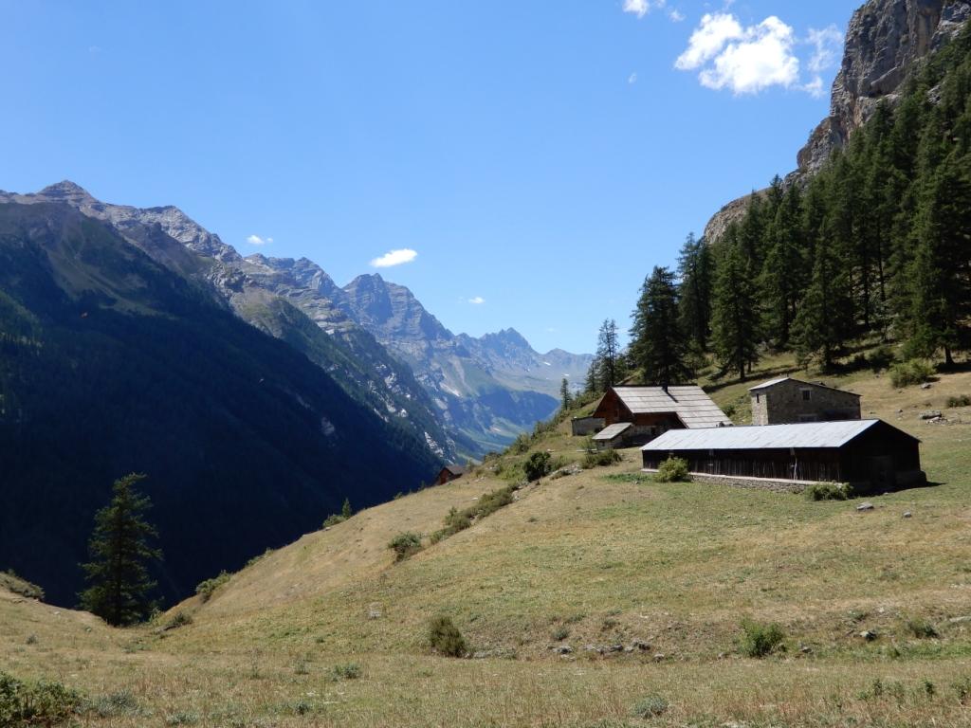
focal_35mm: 38
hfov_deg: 49.0
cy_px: 364
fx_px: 1066
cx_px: 486
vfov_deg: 37.7
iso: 80
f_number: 4
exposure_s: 1/640
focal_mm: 6.8
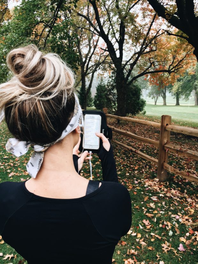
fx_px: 221
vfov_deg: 61.7
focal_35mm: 29
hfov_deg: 48.2
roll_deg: +0.1
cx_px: 99
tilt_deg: -6.9
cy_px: 132
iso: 25
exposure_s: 1/40
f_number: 2.2
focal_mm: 4.15
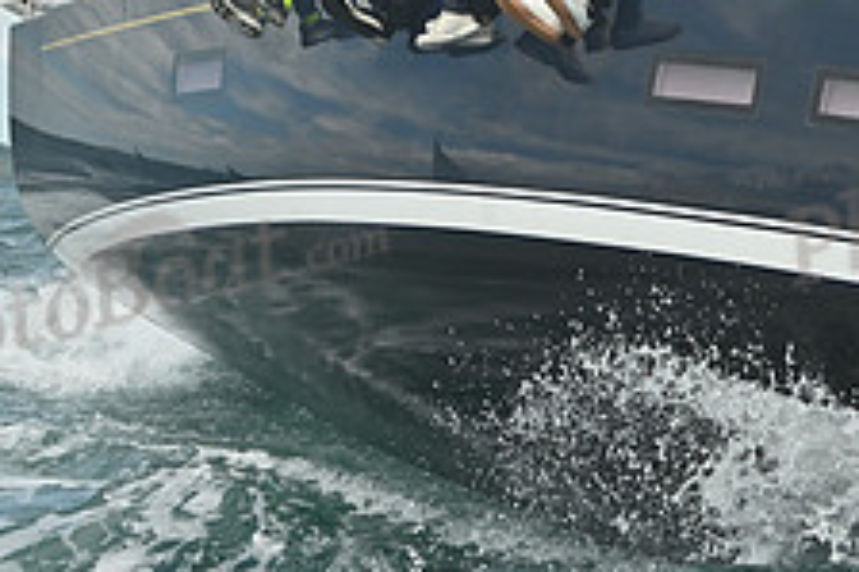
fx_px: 4816
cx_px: 591
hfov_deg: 10.2
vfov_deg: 6.8
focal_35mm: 202
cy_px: 40
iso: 250
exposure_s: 1/1250
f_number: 8
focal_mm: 78
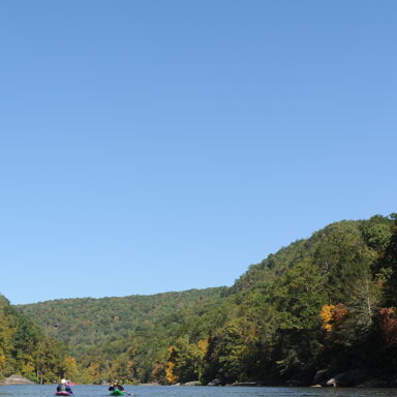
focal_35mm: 62
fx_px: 804
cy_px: 213
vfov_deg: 27.7
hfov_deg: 27.5
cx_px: 116
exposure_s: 1/1000
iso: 320
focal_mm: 35
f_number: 7.1
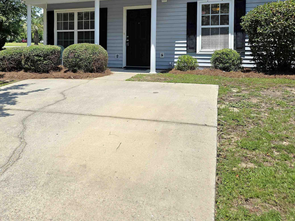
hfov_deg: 52.4
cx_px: 86
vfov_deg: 40.7
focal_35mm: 34
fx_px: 290
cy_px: 58
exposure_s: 1/1000
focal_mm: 6.3
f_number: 1.7
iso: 12
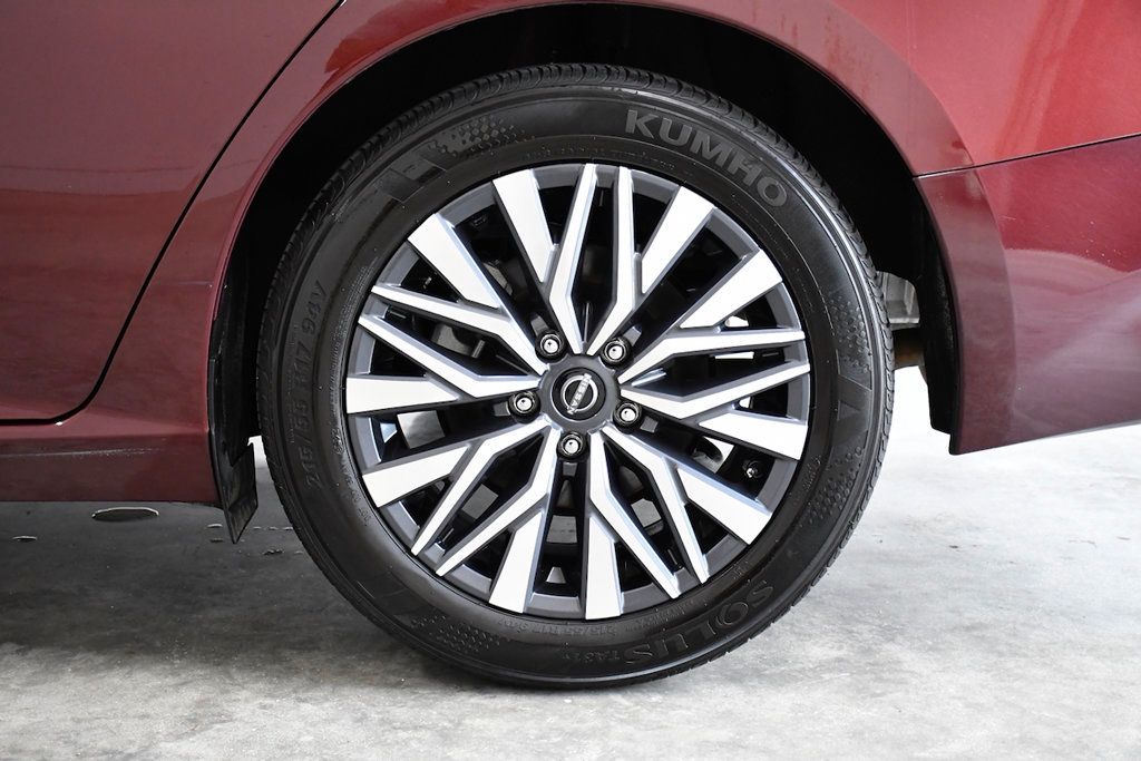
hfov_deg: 38.9
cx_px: 570
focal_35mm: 51
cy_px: 380
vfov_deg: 26.5
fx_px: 1617
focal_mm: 34
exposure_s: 1/500
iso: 2500
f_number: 4.2
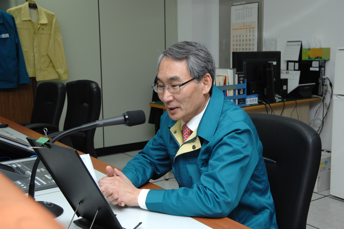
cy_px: 114
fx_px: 444
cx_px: 172
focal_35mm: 46
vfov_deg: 28.9
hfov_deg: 42.4
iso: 400
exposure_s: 1/60
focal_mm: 31
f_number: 5.6
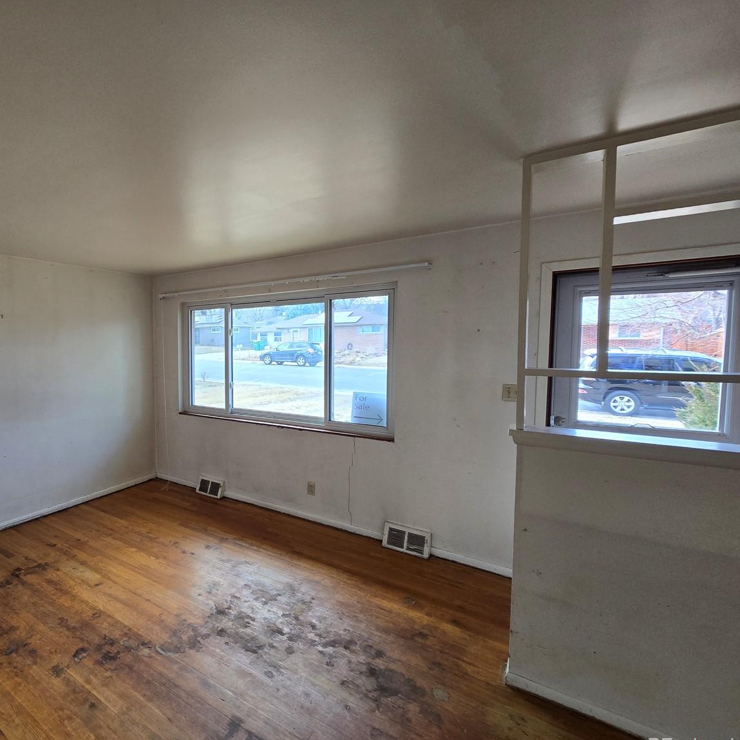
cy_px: 372
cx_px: 237
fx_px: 387
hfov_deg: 83.9
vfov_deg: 87.4
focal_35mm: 16
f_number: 2.2
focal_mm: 2.2
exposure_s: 1/60
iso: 80
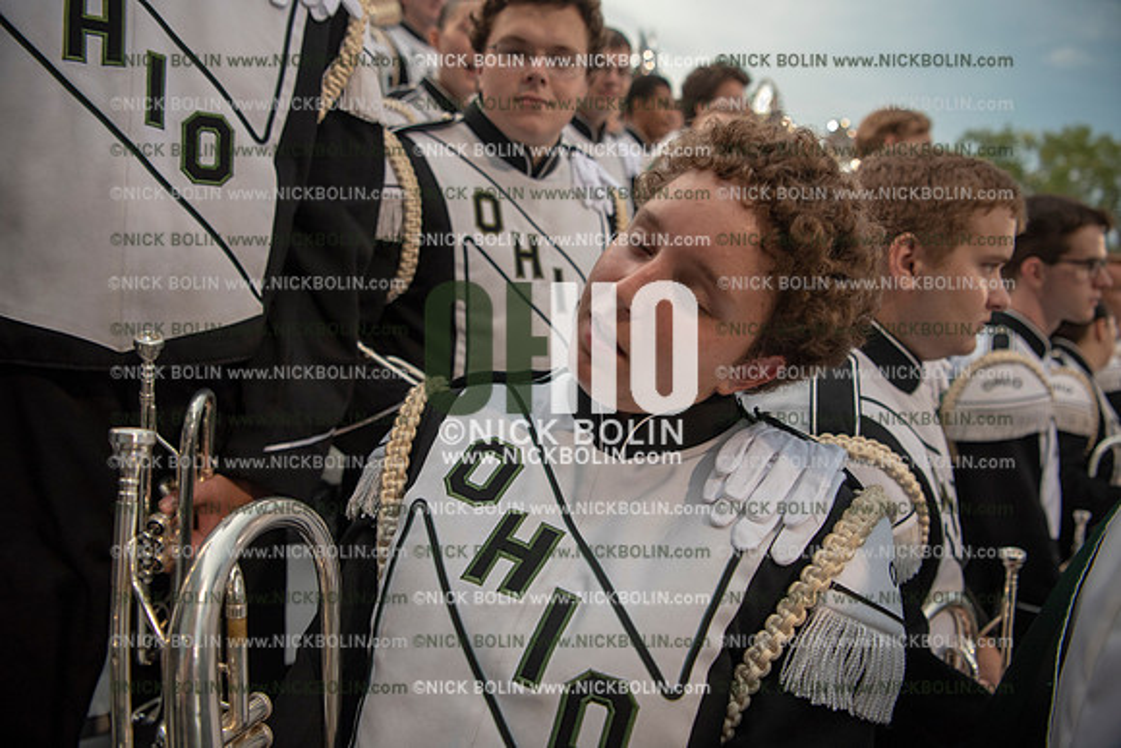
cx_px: 560
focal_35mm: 24
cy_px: 374
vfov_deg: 53.2
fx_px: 747
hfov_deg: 73.7
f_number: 3.2
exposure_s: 1/125
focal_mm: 24
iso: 800
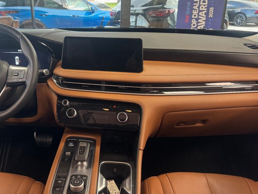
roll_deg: +0.2
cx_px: 89
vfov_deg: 42.7
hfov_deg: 54.4
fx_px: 246
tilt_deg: -18.2
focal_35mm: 33
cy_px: 77
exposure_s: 1/60
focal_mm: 6.76
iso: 160
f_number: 1.78
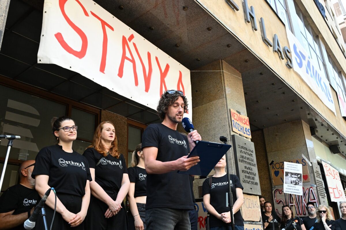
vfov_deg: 41.7
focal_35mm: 32
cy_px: 115
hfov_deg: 59.5
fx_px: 303
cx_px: 173
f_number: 10
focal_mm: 31.5
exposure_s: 1/200
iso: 2000
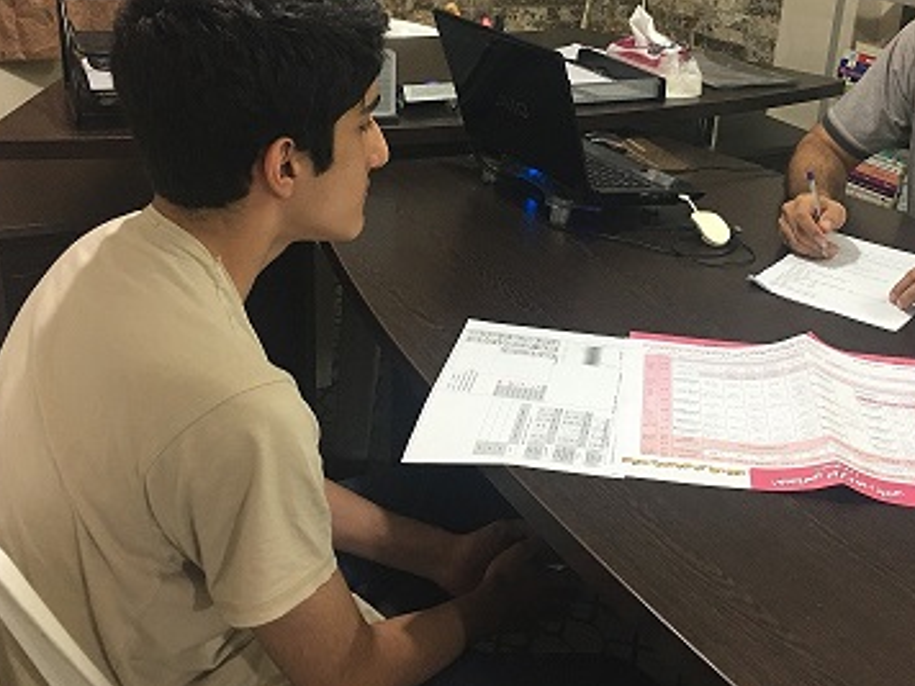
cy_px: 265
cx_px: 609
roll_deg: -4.8
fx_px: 1084
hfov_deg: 45.1
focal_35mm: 41
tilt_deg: -20.8
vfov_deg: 35.0
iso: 80
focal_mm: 4.15
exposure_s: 1/17
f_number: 2.2
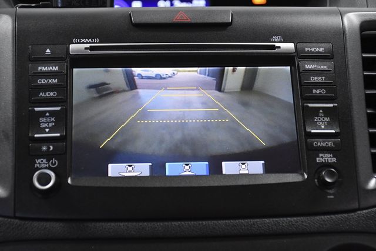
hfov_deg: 26.0
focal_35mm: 78
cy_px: 126
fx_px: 815
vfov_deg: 17.5
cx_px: 188
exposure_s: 1/250
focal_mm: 52
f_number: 4.8
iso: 2500
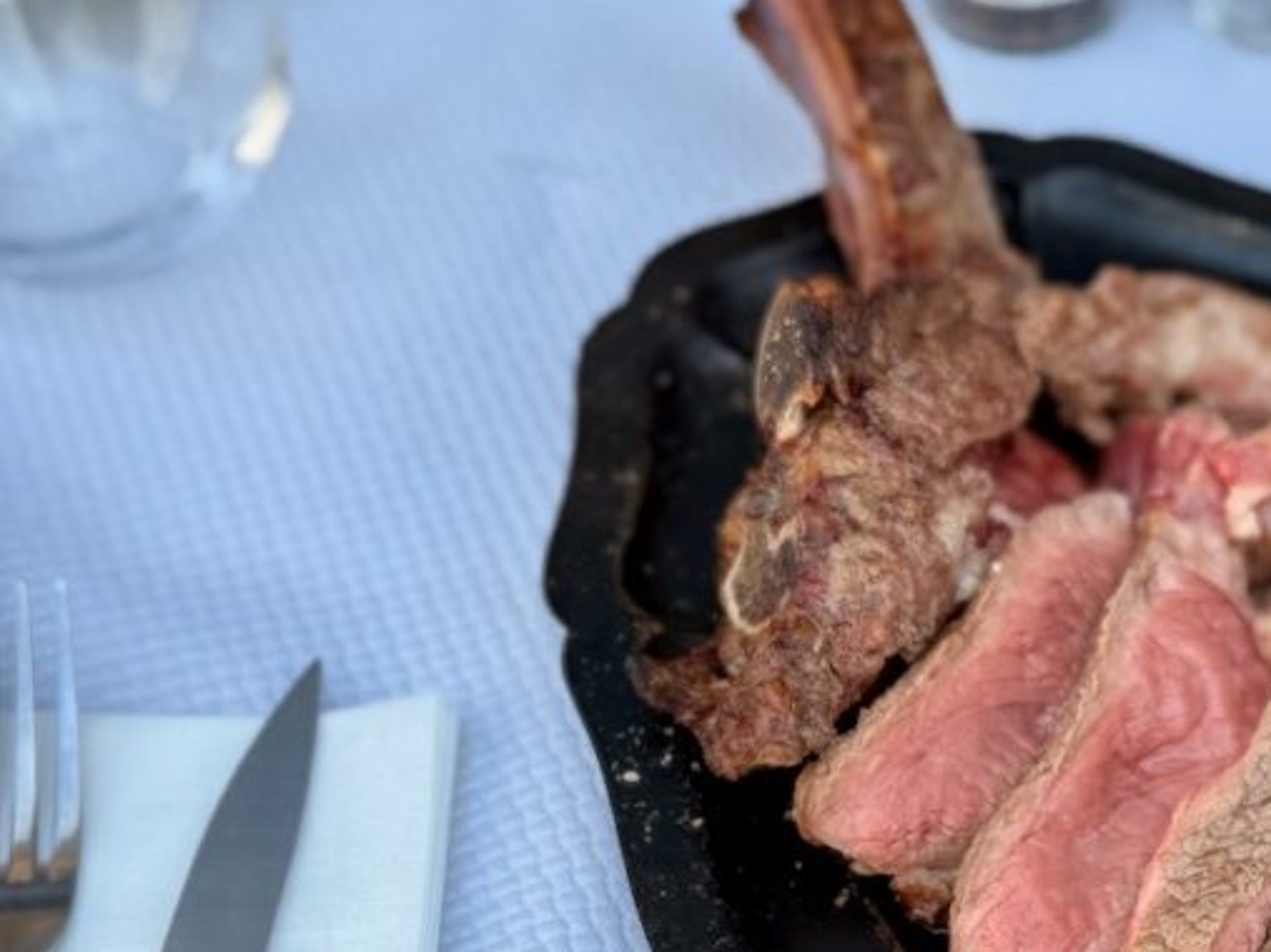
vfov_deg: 15.2
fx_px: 3561
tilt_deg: -46.4
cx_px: 1063
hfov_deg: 20.0
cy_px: 704
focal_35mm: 97
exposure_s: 1/534
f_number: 1.78
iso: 100
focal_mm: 6.76
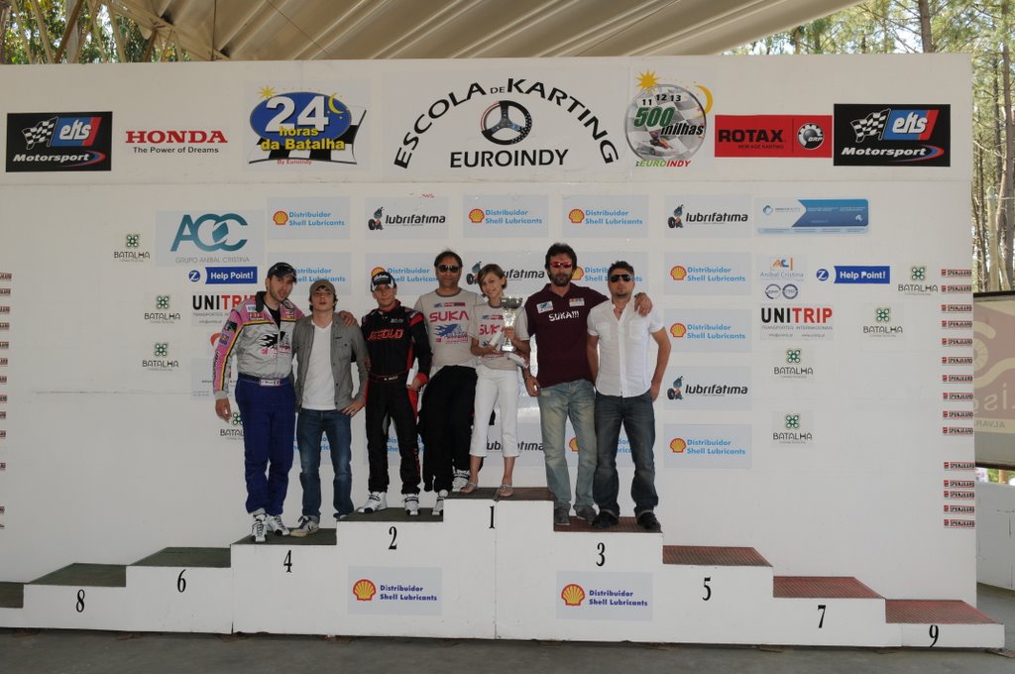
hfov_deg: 57.3
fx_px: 929
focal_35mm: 33
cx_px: 508
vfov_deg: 39.9
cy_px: 337
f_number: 8
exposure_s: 1/60
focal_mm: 22
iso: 200
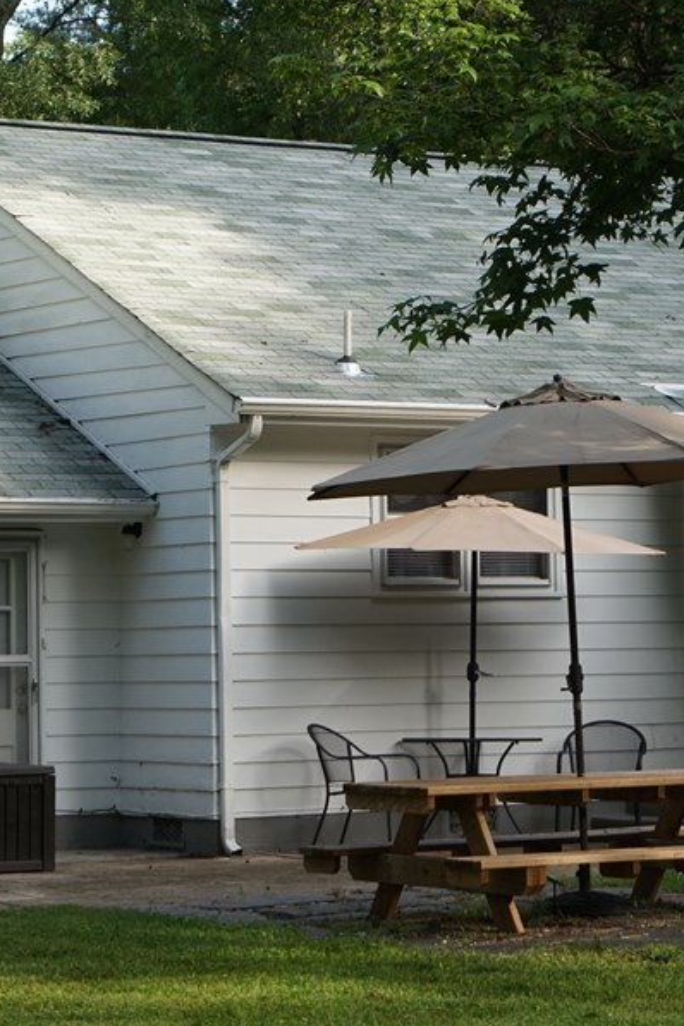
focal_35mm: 120
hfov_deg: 11.4
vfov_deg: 17.1
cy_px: 493
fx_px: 3420
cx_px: 462
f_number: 5.6
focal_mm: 44
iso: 250
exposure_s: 1/160
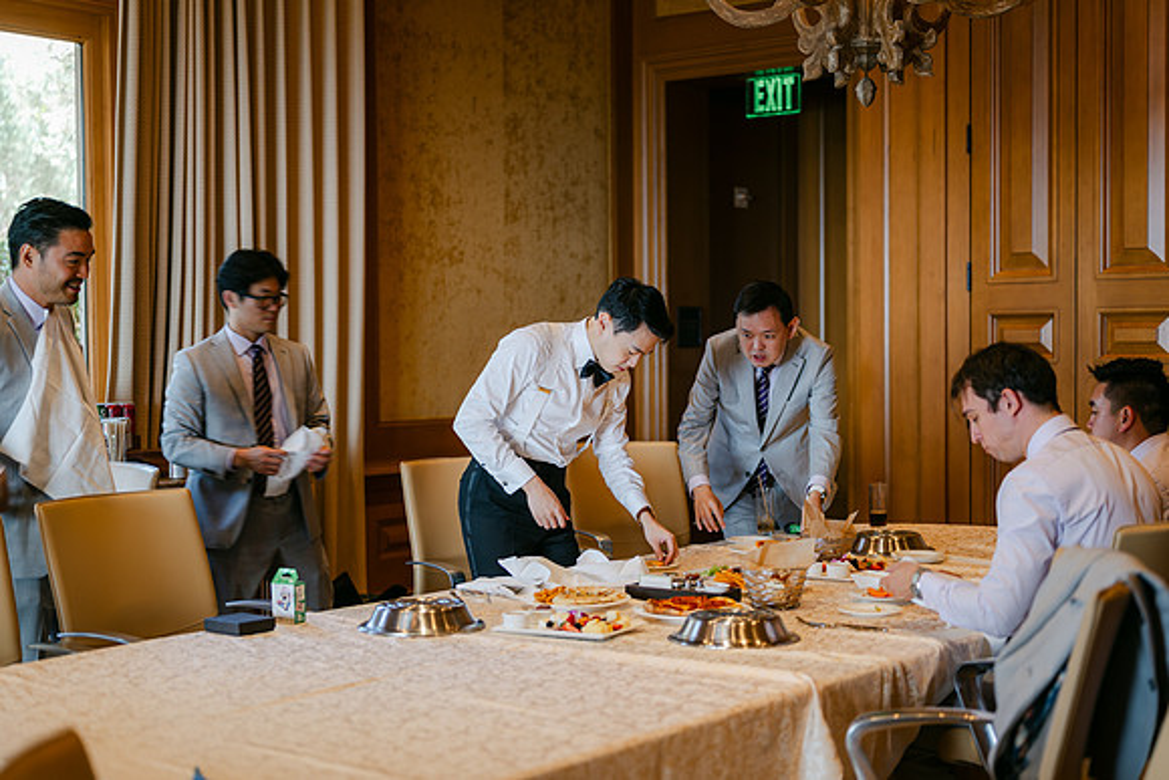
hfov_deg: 38.8
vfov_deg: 26.4
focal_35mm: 51
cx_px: 590
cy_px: 390
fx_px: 1660
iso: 64
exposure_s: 1/30
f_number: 1.8
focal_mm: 50
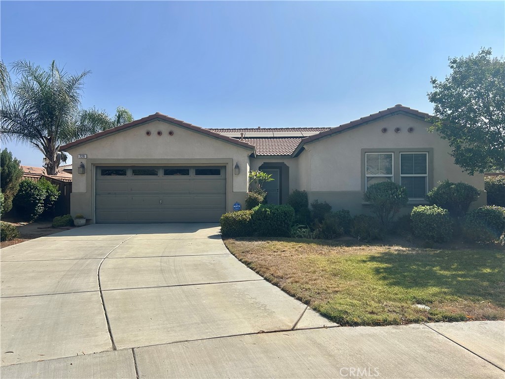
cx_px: 252
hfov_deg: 67.3
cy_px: 190
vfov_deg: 53.1
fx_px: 379
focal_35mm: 26
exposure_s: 1/6993
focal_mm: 5.7
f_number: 1.5
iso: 50
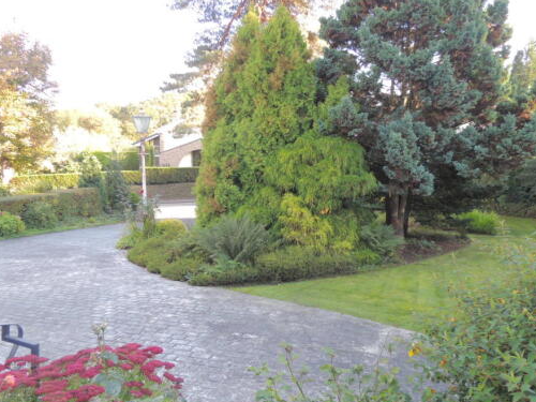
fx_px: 434
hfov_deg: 63.4
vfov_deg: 49.6
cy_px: 224
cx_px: 255
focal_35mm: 28
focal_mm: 4.3
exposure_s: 1/50
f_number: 3
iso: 100
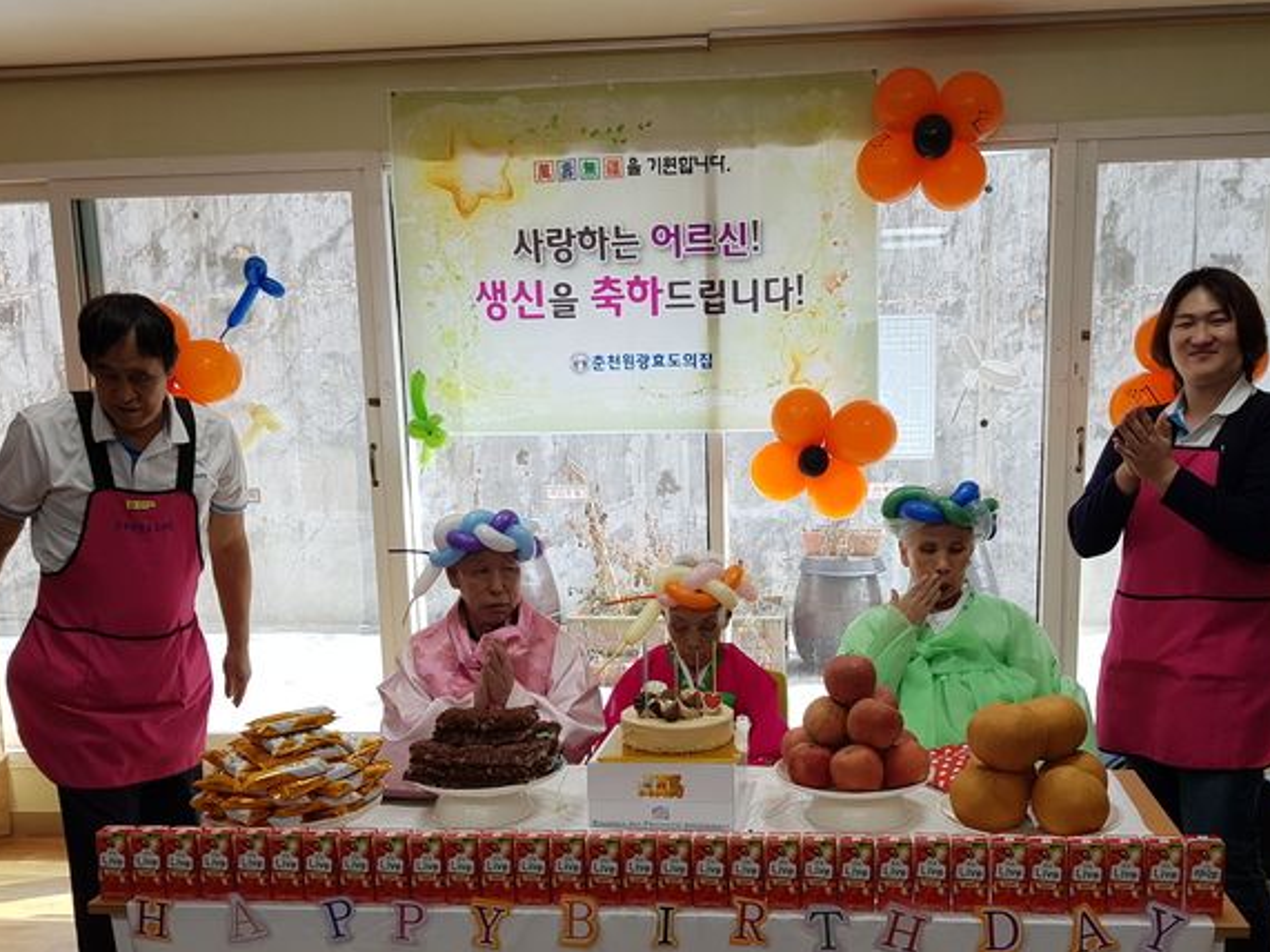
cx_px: 694
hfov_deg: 52.6
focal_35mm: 35
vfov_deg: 40.4
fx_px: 1284
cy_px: 603
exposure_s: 1/120
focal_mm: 4.3
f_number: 1.7
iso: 50
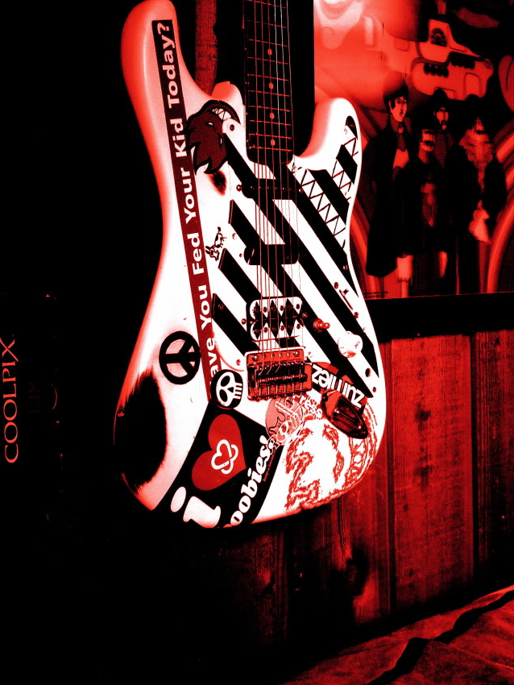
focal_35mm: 59
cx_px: 292
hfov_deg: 24.8
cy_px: 310
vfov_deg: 32.7
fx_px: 1168
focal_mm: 7.9
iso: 400
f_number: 3.2
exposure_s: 1/21
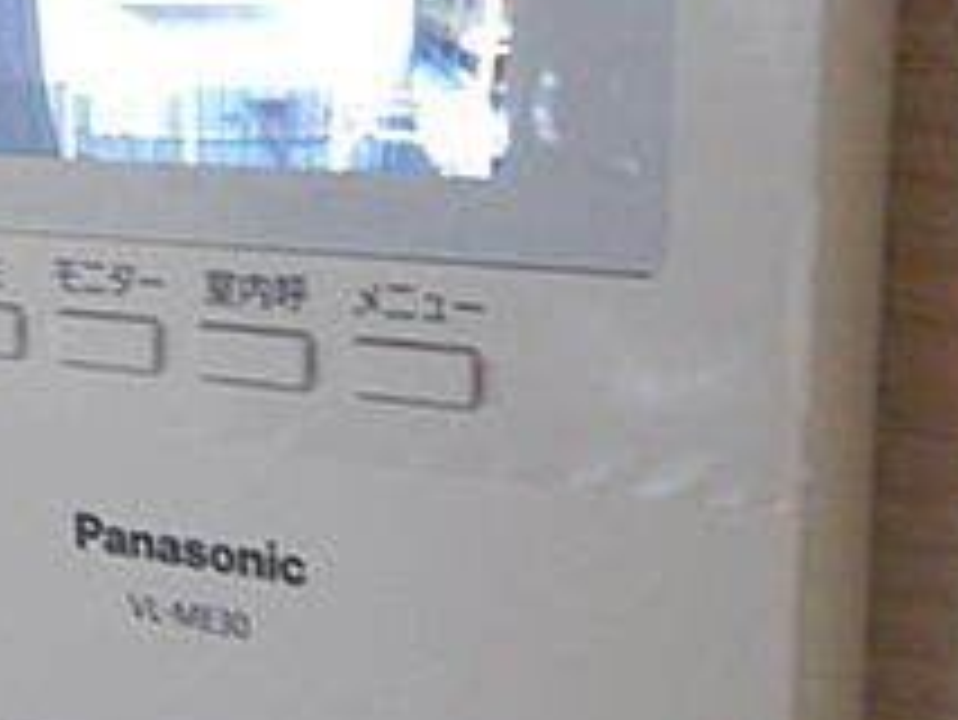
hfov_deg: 26.1
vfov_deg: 20.5
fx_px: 1994
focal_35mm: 72
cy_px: 356
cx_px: 85
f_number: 2.8
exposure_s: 1/15
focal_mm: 4.3
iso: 400
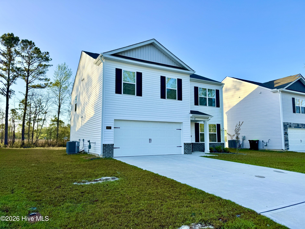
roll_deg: -0.3
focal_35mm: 24
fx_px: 211
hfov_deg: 71.6
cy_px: 114
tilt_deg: +5.2
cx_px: 152
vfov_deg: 56.8
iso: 80
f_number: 1.78
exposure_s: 1/2174
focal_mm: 6.76
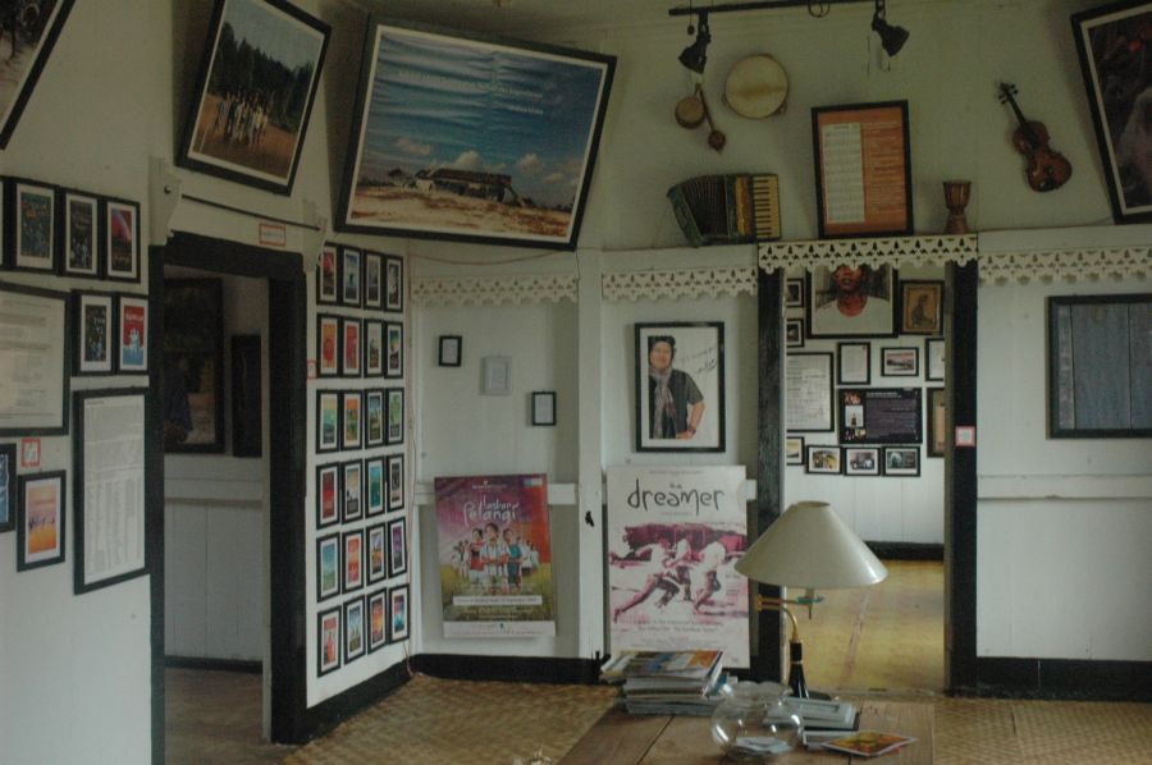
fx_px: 1486
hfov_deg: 42.4
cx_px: 576
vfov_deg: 28.9
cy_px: 382
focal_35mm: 46
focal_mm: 31
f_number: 22
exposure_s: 1/13
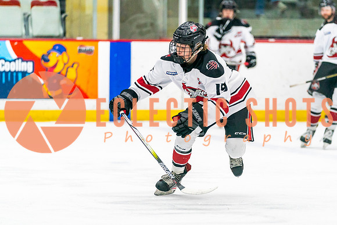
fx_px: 2354
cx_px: 192
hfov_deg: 8.2
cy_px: 130
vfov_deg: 5.5
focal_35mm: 251
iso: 3200
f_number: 2.8
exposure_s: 1/1000
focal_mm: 173
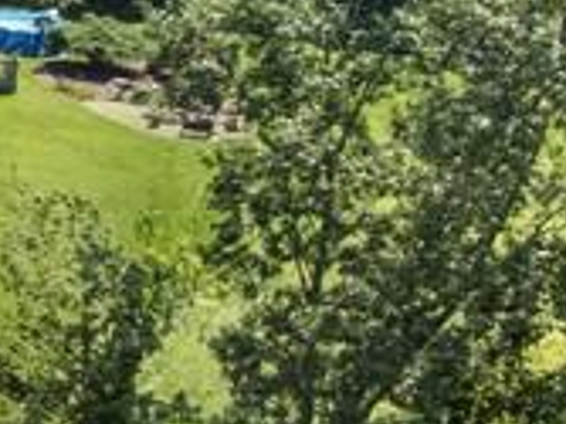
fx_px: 2402
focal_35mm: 147
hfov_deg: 10.0
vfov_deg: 10.1
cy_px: 207
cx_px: -1149
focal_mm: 12.29
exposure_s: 1/320
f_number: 5.6
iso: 100
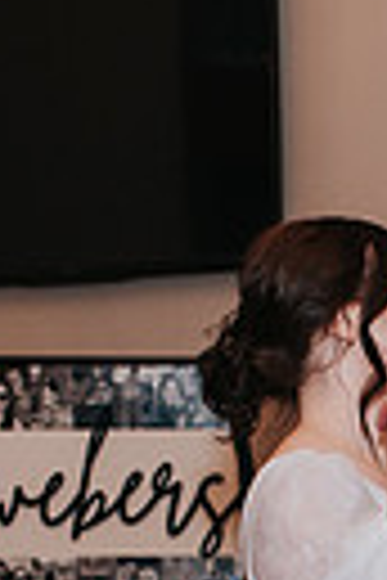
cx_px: 519
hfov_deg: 7.4
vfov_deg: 11.0
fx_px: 2951
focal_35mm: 183
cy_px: 760
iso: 800
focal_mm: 35
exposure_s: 1/200
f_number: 3.2
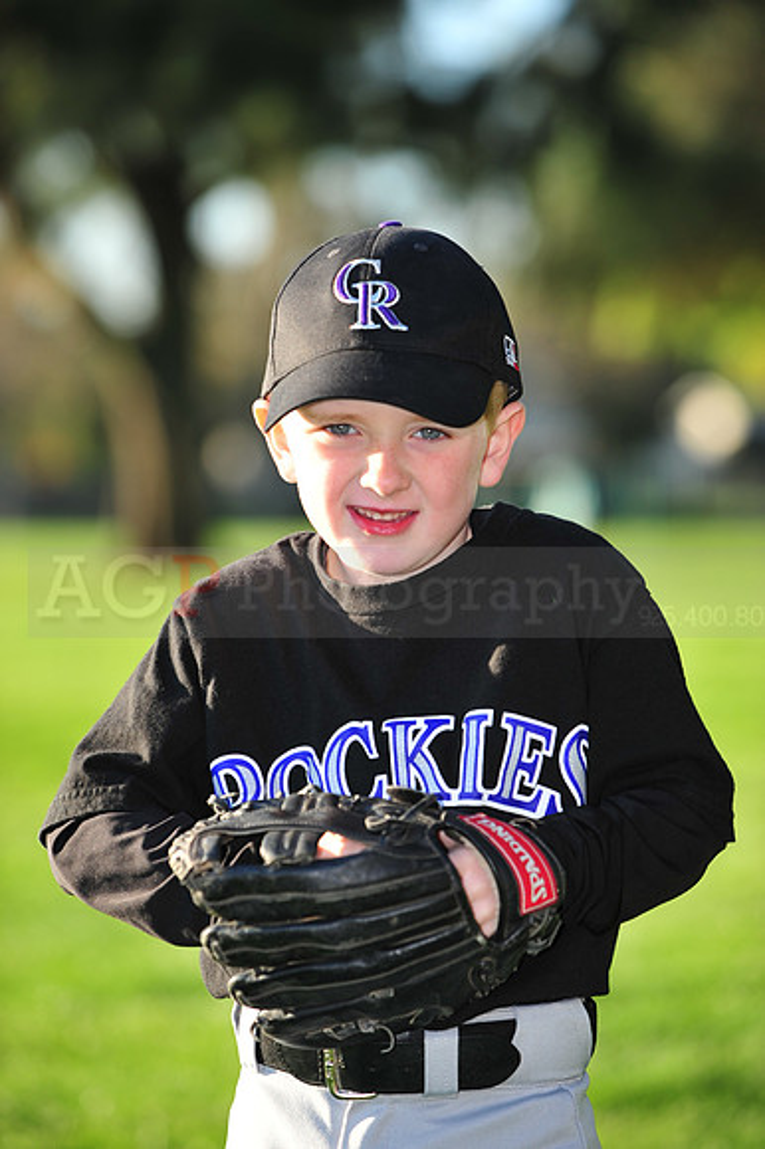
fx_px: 4946
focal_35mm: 155
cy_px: 574
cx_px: 382
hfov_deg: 8.8
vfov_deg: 13.3
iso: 200
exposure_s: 1/500
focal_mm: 155
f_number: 4.5
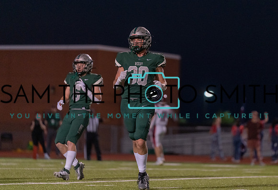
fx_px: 1838
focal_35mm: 236
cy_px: 83
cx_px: 160
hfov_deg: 8.7
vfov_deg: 5.9
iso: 5000
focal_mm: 200
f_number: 2.8
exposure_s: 1/1250
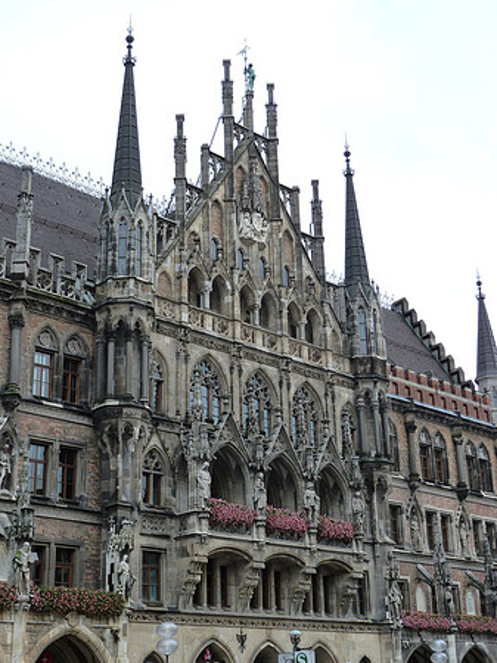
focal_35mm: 52
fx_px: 996
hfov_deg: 28.0
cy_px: 332
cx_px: 248
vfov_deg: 36.8
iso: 125
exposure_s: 1/400
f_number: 3.8
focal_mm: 8.5
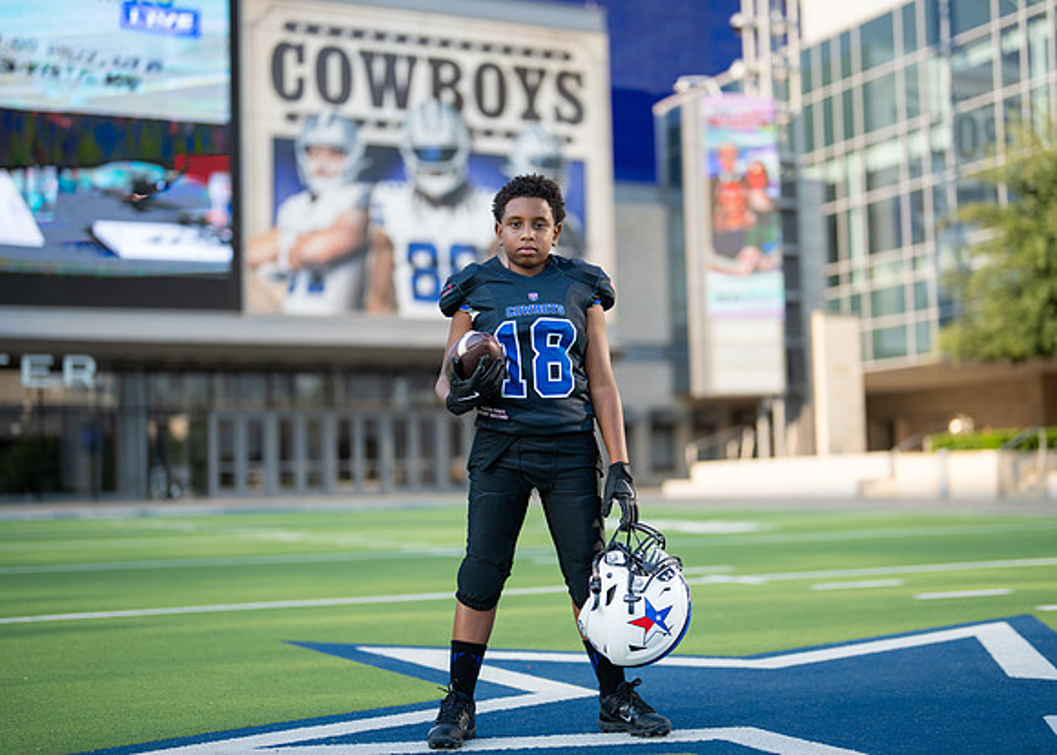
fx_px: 1697
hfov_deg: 34.6
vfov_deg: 25.1
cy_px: 375
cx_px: 569
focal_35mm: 57
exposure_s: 1/3200
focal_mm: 50
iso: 100
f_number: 1.2
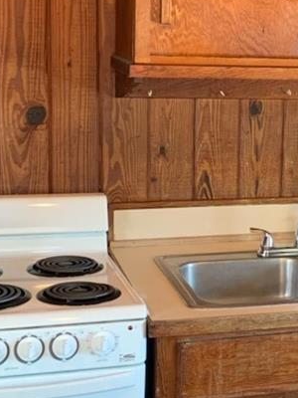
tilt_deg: -9.0
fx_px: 895
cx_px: 292
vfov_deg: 25.0
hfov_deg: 18.4
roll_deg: -2.0
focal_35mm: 78
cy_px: 169
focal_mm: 4.25
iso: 250
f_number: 1.8
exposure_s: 1/60
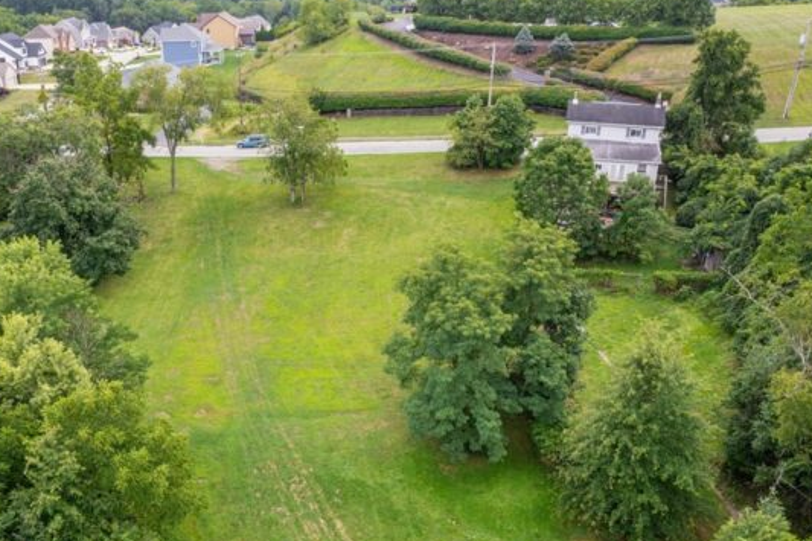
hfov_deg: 56.7
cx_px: 318
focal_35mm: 33
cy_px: 335
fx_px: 744
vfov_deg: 39.7
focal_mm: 8.38
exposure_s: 1/400
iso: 100
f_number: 2.8
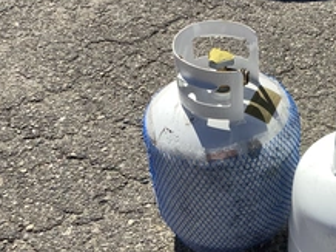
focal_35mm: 57
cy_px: 184
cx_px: 307
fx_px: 553
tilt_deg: -46.9
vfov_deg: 25.4
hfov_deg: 32.1
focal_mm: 3.3
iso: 25
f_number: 2.4
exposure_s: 1/1508
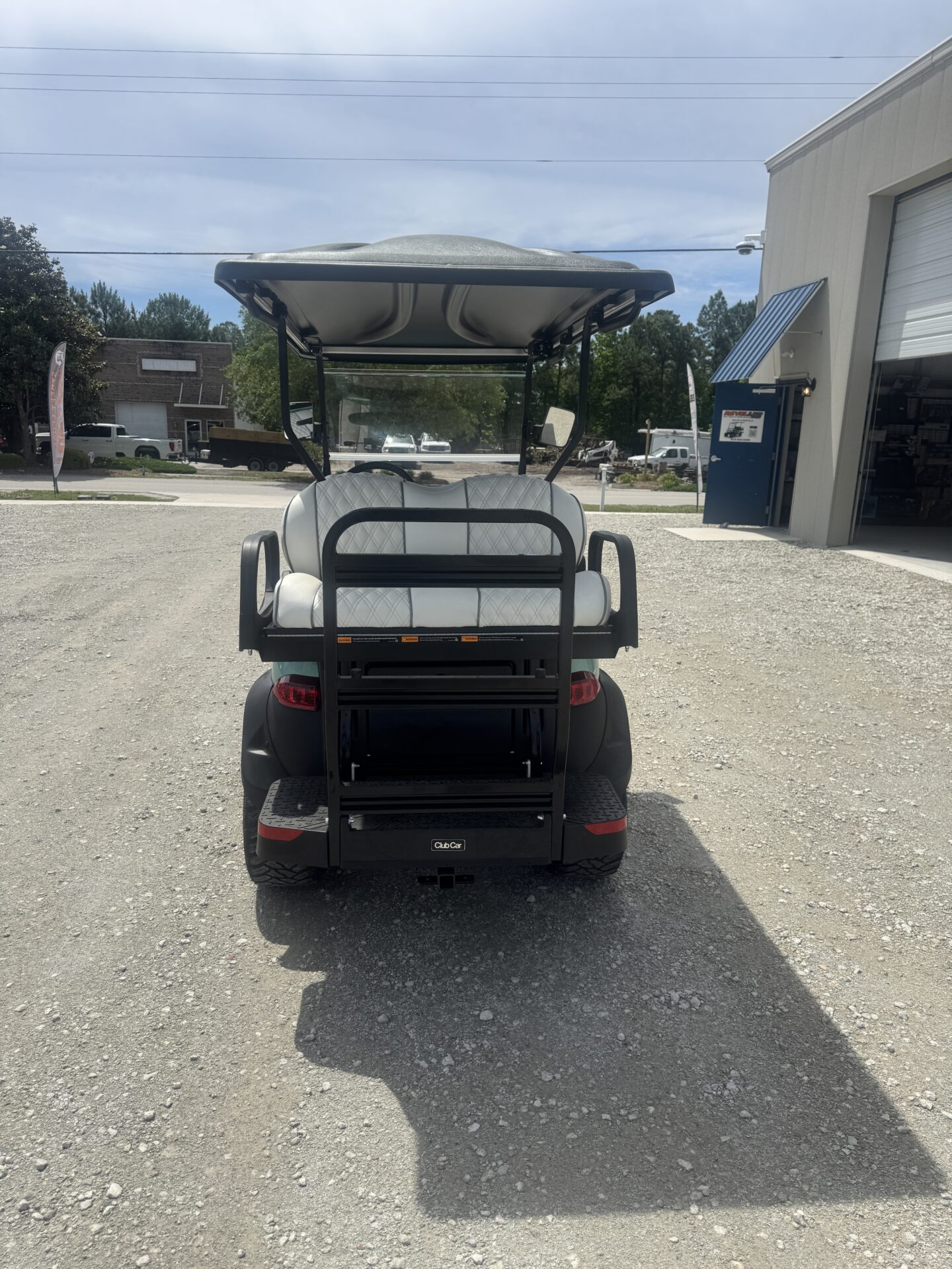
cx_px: 476
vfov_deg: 71.6
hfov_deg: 56.8
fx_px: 880
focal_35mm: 24
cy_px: 634
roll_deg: -2.4
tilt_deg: -13.7
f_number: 1.78
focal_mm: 6.76
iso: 80
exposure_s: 1/6410
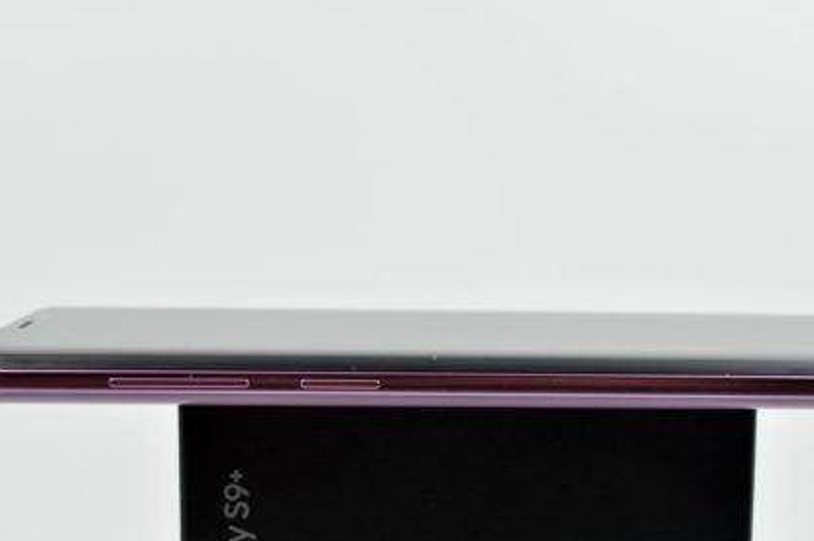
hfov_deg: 27.3
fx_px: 1671
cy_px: 389
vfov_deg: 18.3
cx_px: 460
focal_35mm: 74
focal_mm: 34
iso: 100
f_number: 10
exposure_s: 1/15
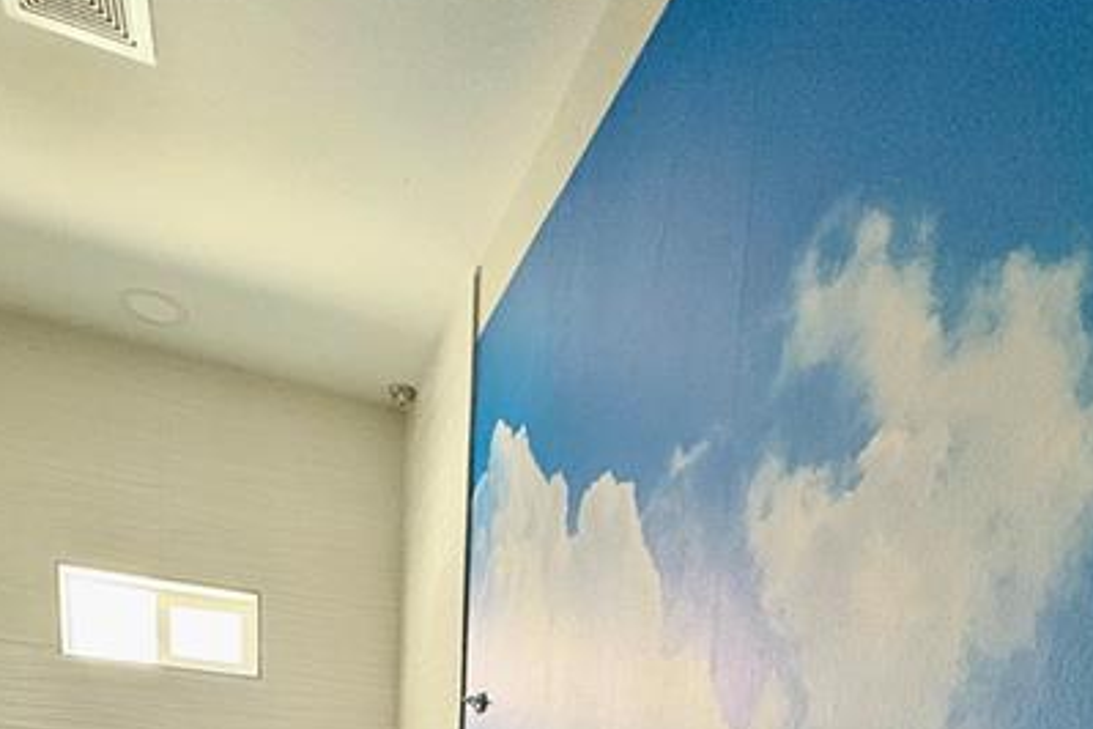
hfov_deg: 65.5
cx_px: 553
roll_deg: -2.7
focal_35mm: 28
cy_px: 967
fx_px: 850
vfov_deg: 33.0
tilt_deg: -8.3
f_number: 2.2
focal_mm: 2.22
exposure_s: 1/60
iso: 800
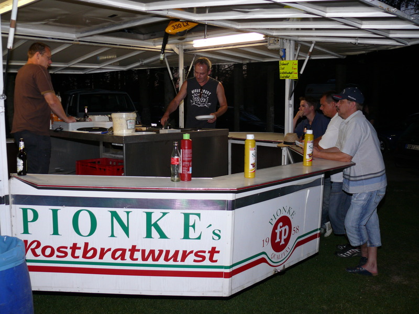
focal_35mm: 35
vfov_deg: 40.7
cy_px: 157
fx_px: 424
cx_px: 210
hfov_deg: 52.6
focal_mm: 7.4
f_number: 2.8
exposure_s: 1/30
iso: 100
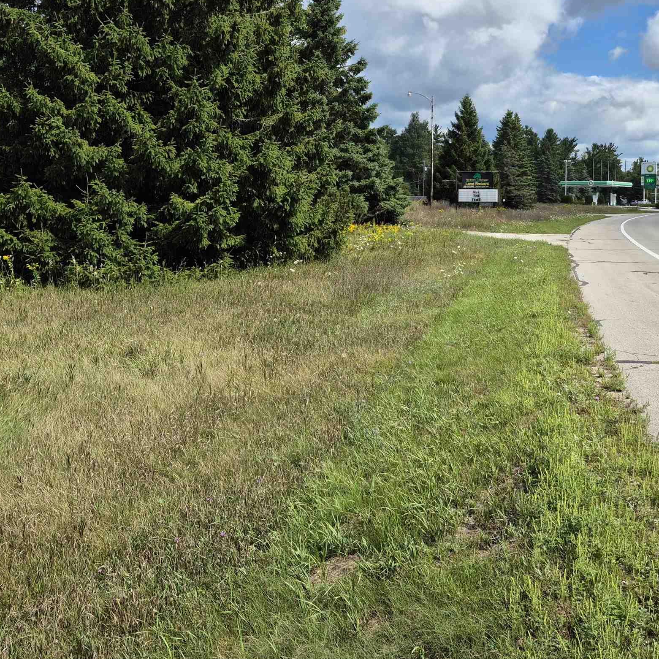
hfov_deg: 41.2
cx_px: 449
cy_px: 233
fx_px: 862
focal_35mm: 40
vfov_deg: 41.4
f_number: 1.8
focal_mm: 5.4
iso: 25
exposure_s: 1/2320
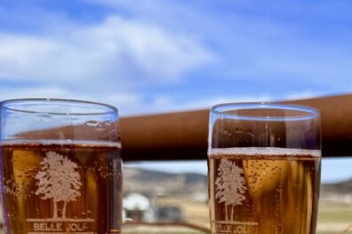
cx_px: 288
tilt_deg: -10.0
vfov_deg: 20.0
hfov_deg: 31.0
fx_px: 616
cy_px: 294
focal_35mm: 63
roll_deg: -0.5
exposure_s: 1/4405
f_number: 1.78
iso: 80
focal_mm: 6.76
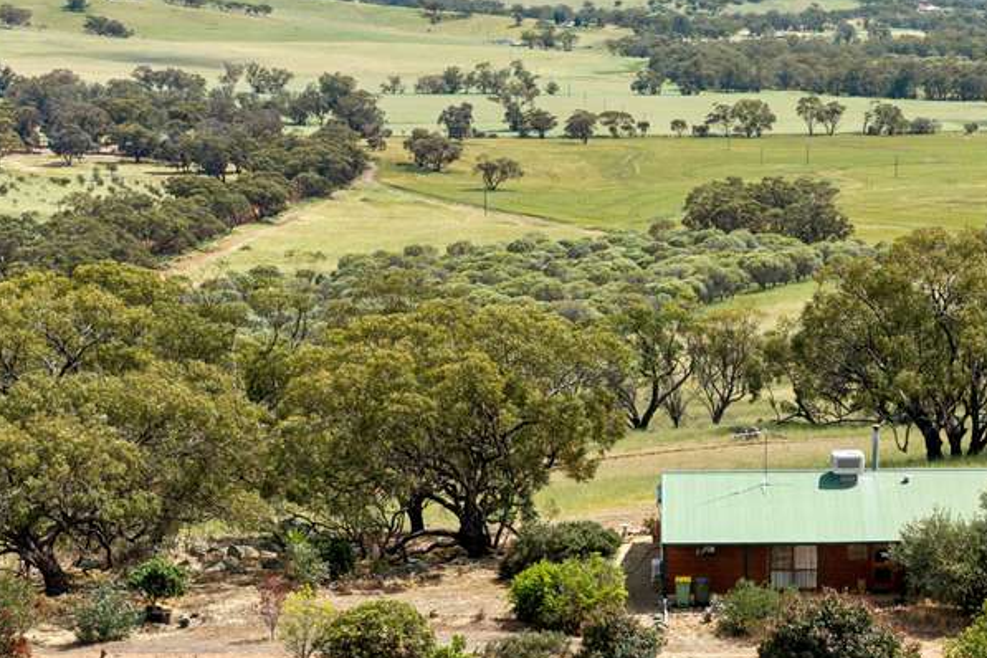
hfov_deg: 22.1
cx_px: 893
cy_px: 468
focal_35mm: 90
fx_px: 2467
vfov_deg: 15.1
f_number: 2.8
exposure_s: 1/2500
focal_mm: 14.4
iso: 160
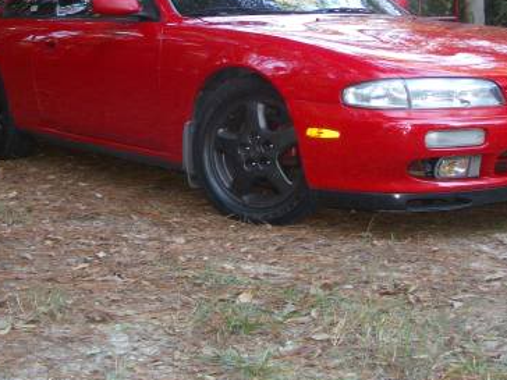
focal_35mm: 72
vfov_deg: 20.2
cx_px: 227
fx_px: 1055
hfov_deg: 27.0
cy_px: 67
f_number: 2.8
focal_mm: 6.8
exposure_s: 1/60
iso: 100
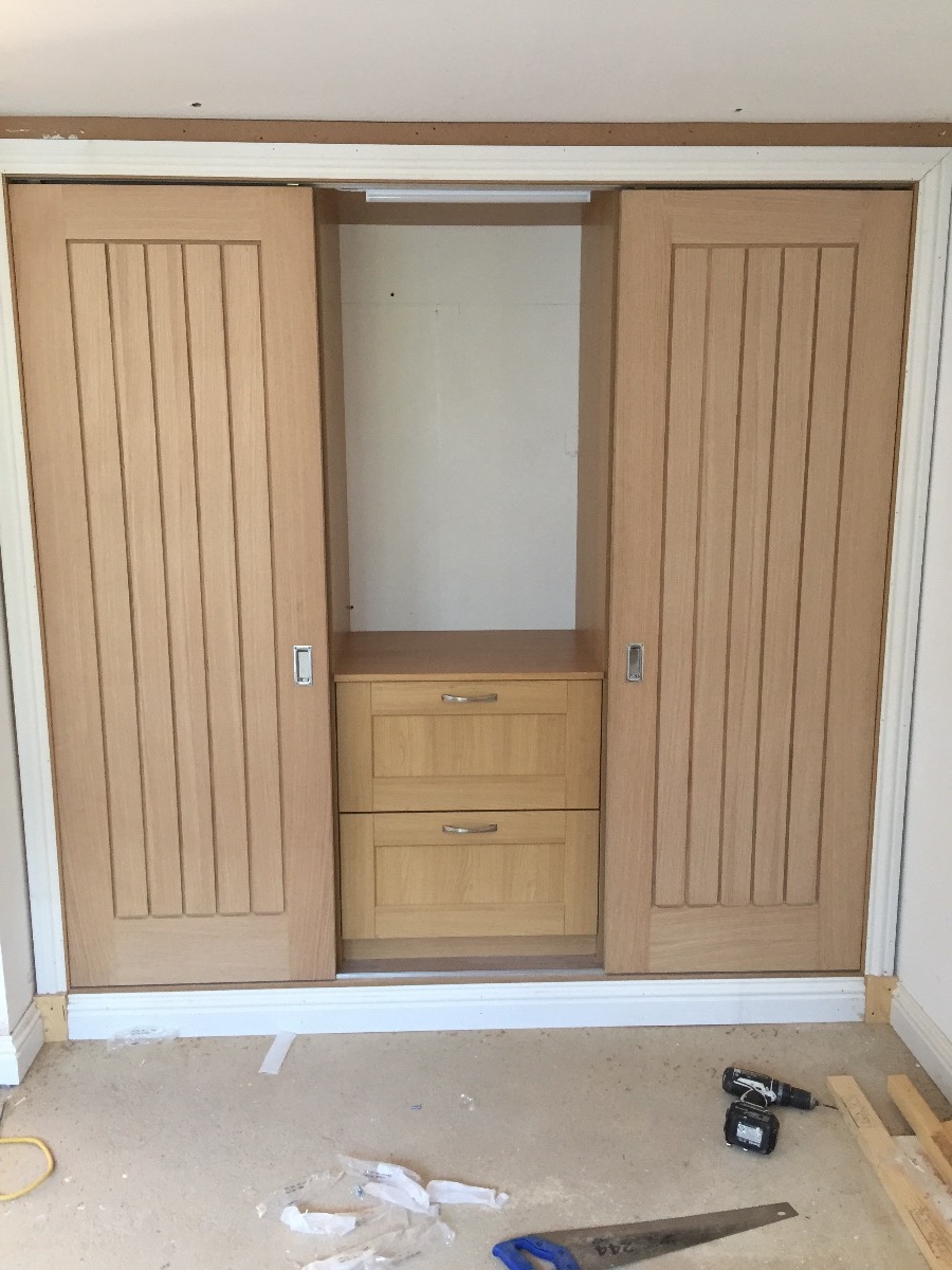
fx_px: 1063
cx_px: 476
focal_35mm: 29
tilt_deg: -10.1
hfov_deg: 48.2
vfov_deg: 61.7
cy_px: 635
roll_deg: +0.3
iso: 125
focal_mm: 4.15
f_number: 2.2
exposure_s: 1/33
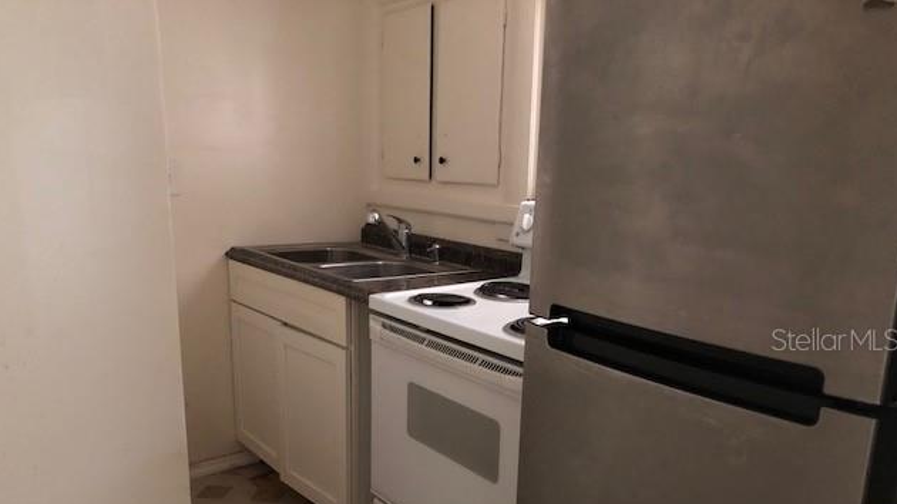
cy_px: 339
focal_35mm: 31
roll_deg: -2.3
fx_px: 737
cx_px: 450
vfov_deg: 37.3
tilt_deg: -14.4
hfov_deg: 62.6
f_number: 1.8
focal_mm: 3.99
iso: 125
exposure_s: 1/4
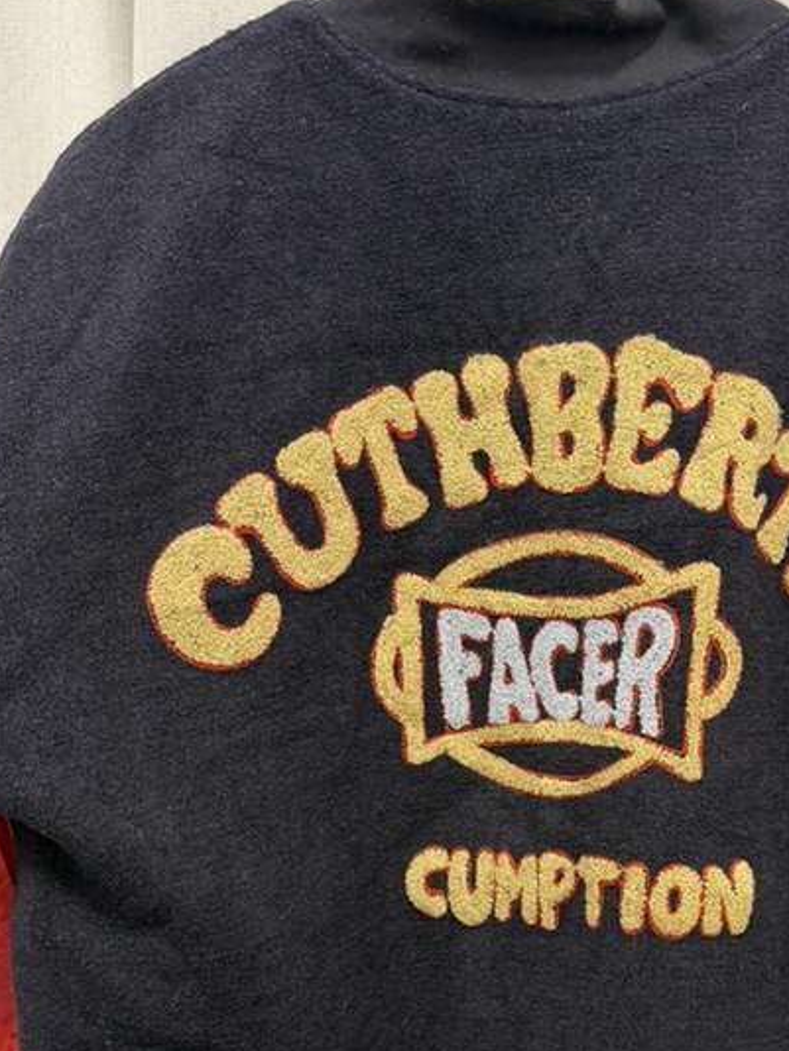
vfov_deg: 40.5
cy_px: 730
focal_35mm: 46
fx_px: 1397
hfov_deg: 31.1
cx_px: 575
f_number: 1.78
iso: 200
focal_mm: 6.76
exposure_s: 1/50
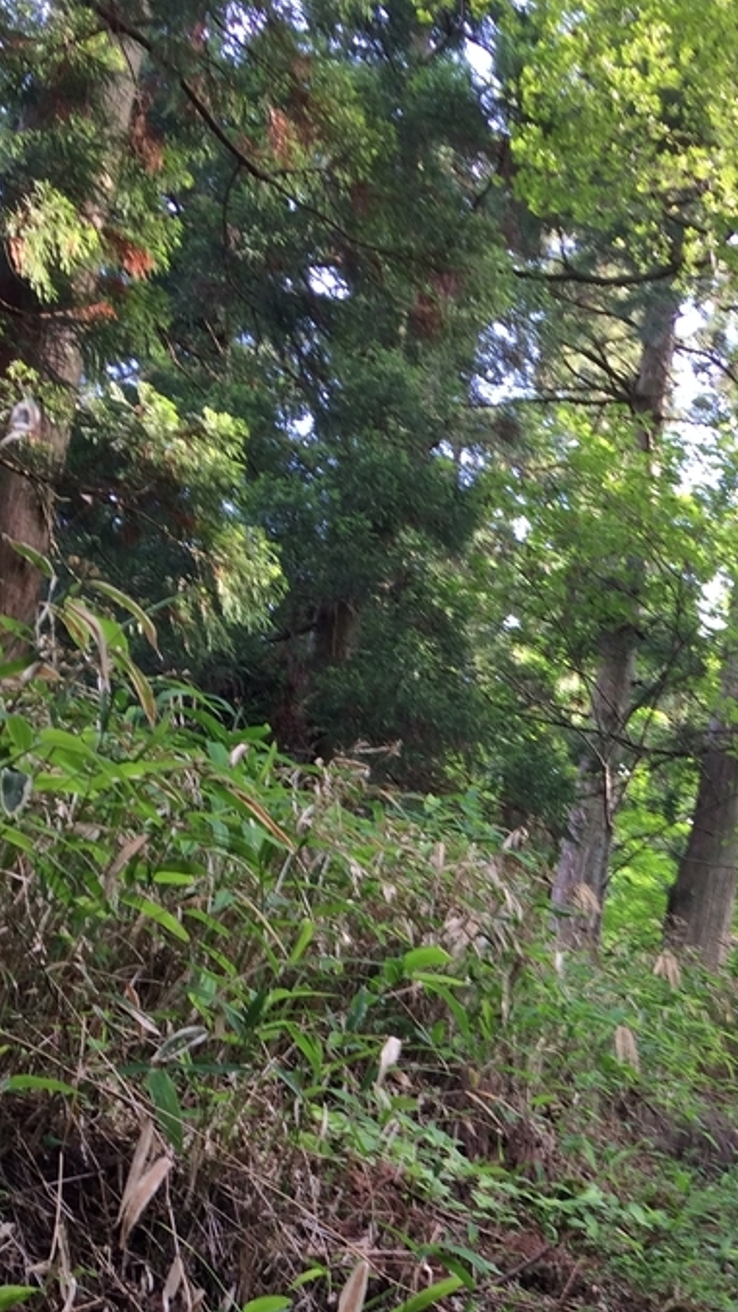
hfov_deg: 20.6
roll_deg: -2.6
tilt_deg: +18.4
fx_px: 1947
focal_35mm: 56
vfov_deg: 35.7
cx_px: 769
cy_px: 1099
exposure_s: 1/30
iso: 32
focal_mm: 4.15
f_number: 2.2
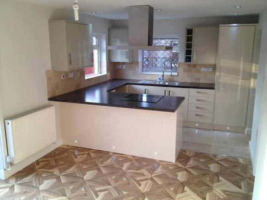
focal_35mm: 35
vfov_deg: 40.7
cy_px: 100
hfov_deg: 52.6
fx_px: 270
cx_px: 134
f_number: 2.4
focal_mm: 4.28
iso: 50
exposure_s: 1/60
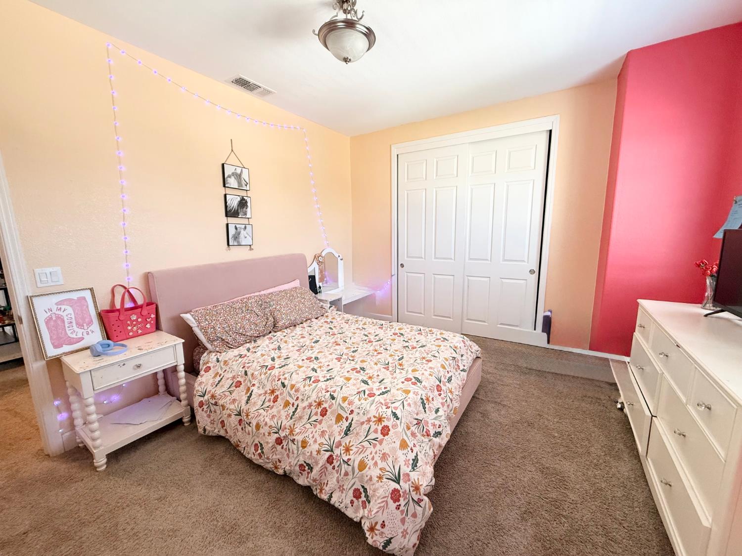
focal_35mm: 14
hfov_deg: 102.1
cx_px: 371
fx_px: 300
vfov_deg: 85.7
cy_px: 278
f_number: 2.2
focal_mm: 2.22
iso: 250
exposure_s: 1/120
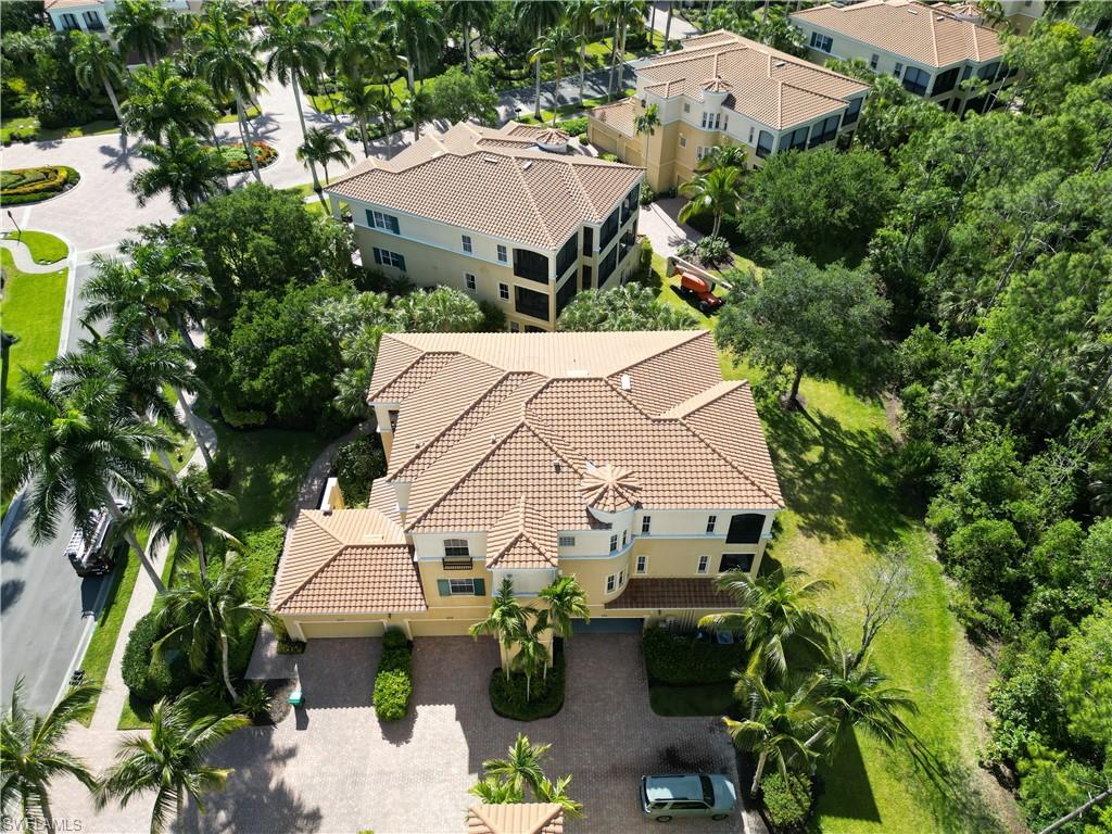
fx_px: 771
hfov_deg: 71.6
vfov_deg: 56.8
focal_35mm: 24
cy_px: 417
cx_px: 556
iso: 120
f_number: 1.7
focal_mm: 6.72
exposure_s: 1/1500
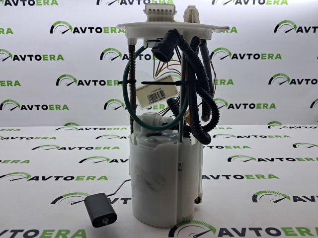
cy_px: 119
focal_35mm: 27
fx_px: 248
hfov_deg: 65.4
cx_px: 159
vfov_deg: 51.3
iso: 50
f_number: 1.8
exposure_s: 1/103
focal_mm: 4
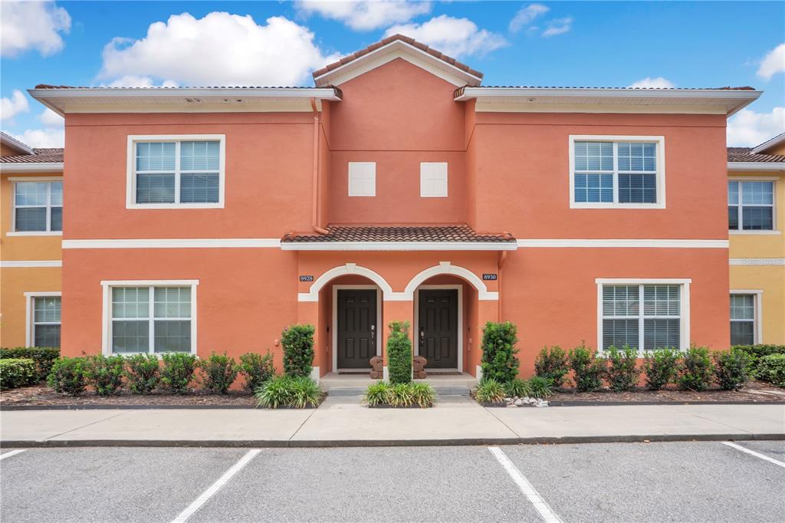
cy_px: 262
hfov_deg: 96.8
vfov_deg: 73.7
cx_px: 392
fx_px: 349
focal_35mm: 16
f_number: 22
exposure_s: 1/30
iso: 125
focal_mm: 16
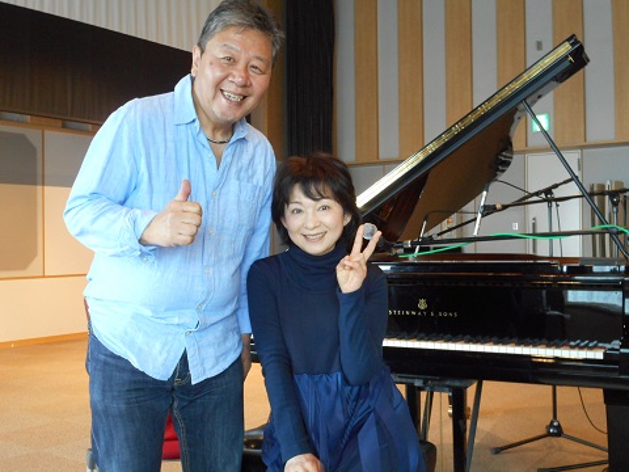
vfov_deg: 32.9
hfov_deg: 42.9
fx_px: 800
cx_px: 314
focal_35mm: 44
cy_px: 236
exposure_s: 1/13
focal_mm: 7.9
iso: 400
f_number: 4.7
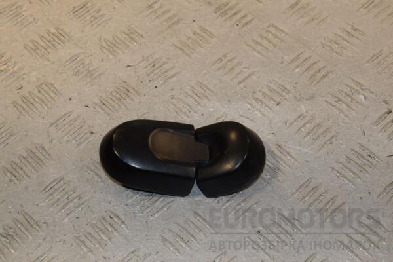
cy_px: 131
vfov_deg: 18.2
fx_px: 819
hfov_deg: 27.0
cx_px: 196
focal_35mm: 75
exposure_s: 1/200
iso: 800
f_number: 9
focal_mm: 50
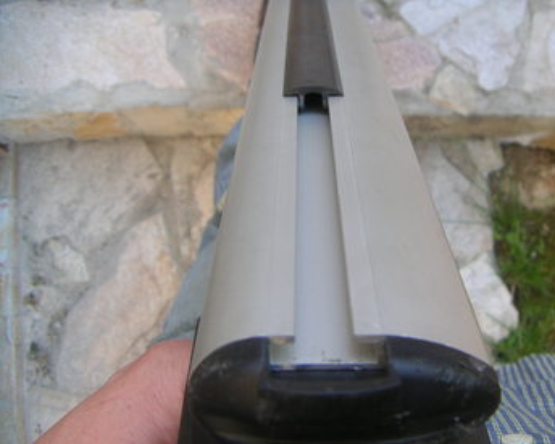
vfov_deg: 35.7
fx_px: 690
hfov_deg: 43.7
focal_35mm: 42
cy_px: 229
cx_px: 319
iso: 64
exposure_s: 1/45
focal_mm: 4.8
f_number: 2.8
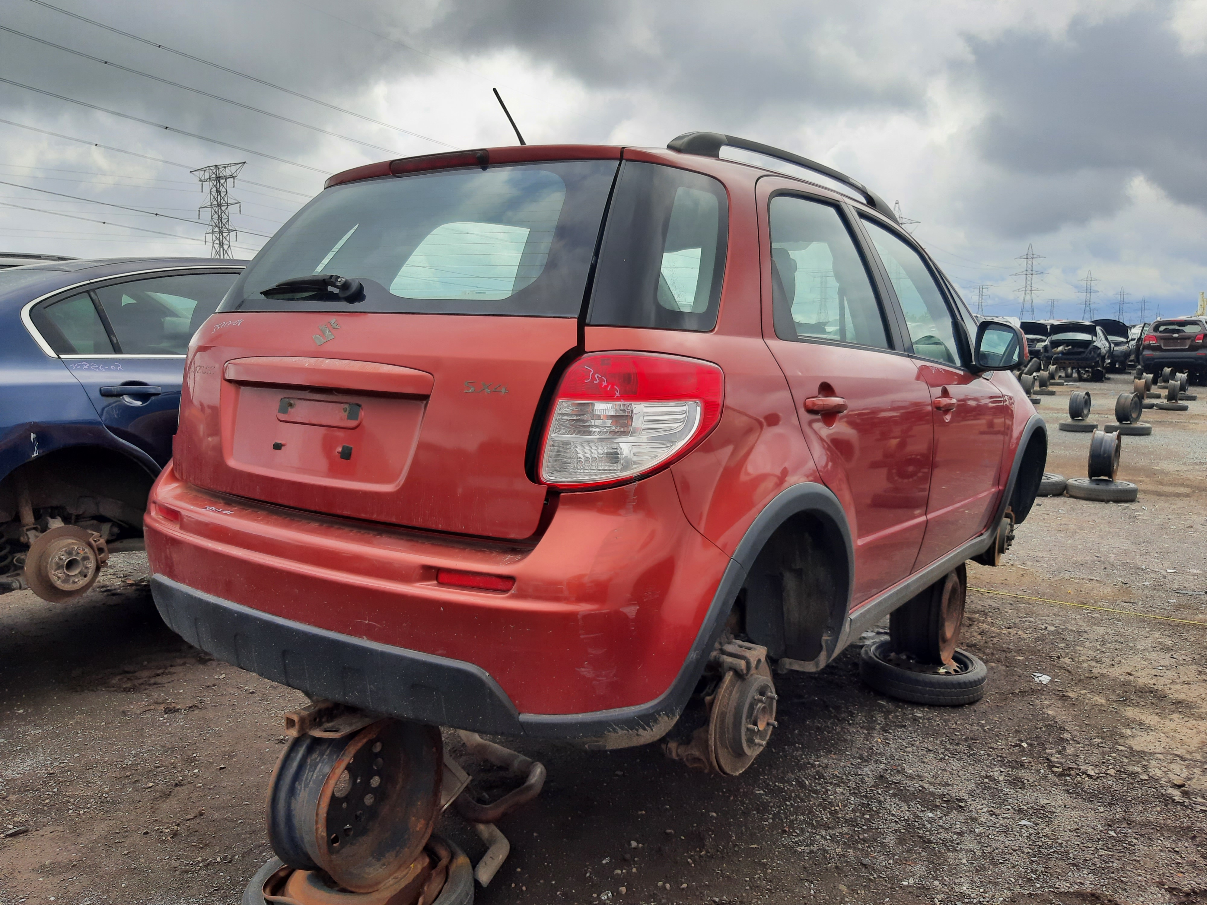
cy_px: 452
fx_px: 907
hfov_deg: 67.3
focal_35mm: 26
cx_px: 604
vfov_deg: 53.1
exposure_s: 1/1075
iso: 40
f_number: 1.7
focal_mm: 3.92
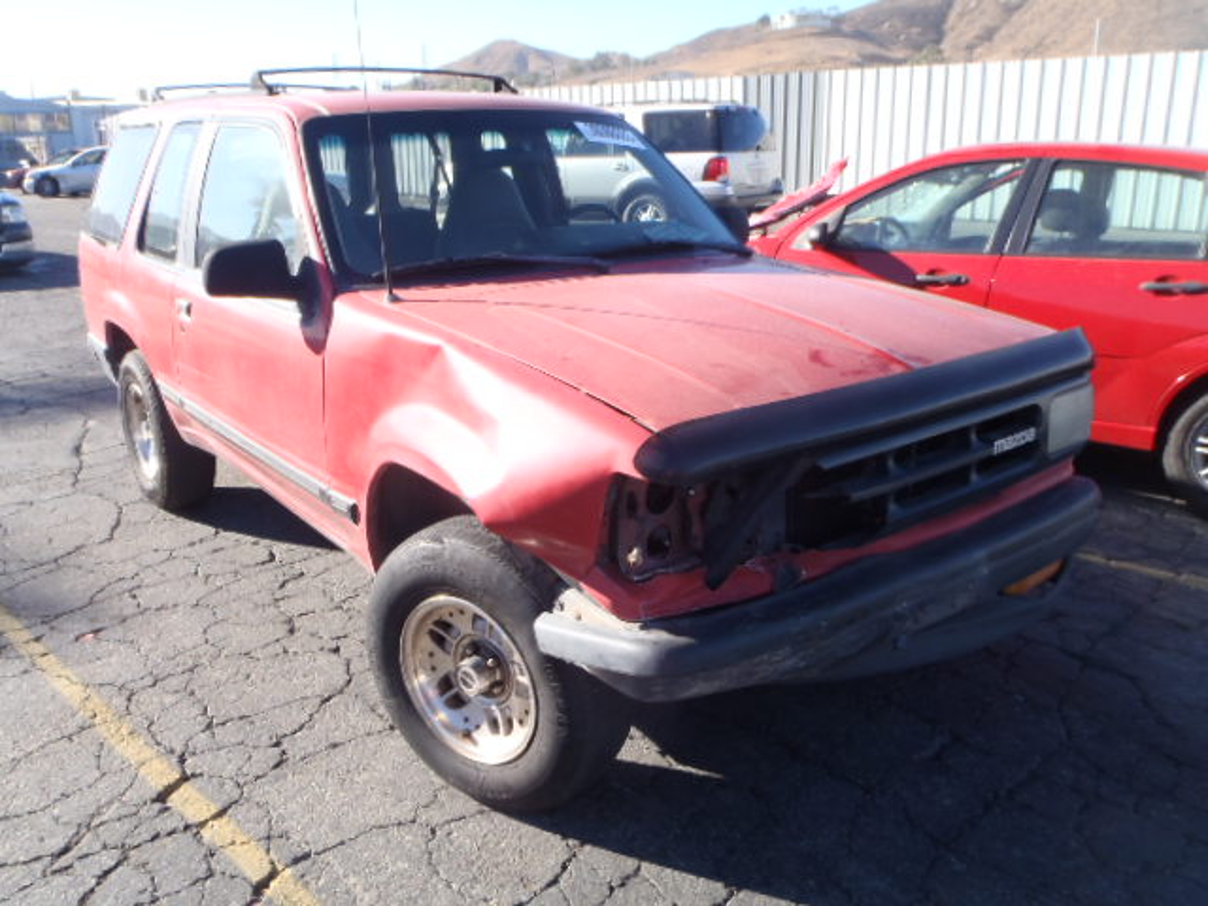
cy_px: 453
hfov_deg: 63.4
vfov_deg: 49.7
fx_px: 977
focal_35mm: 28
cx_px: 604
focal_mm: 5
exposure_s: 1/160
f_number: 4.5
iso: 80
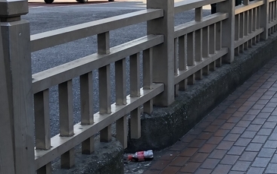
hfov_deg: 24.9
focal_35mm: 83
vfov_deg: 15.7
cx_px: 160
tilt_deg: -6.7
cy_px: 79
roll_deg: -1.6
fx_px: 627
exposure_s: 1/134
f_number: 1.8
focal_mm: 4
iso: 20
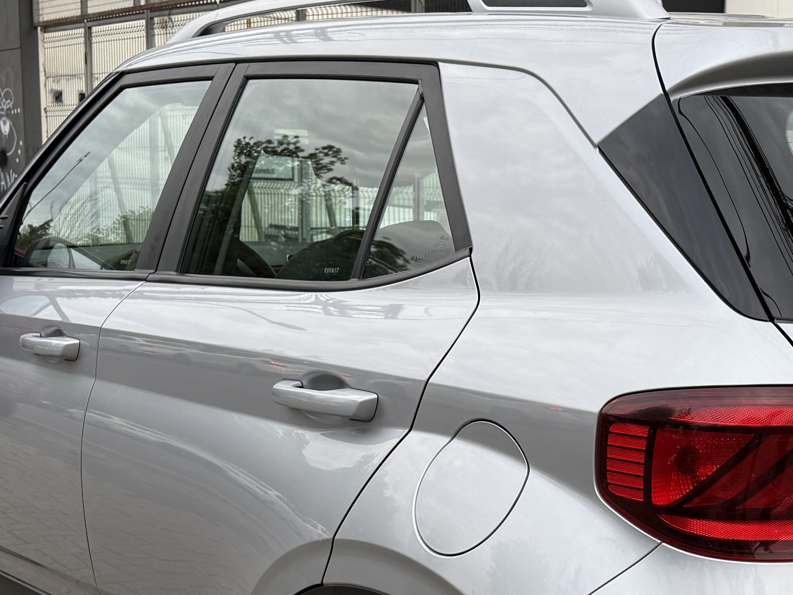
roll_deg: -2.6
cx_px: 652
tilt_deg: -11.0
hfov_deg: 28.7
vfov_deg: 21.9
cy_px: 509
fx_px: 1512
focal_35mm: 66
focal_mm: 6.76
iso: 64
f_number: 1.78
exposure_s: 1/121
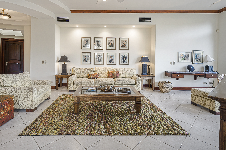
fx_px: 113
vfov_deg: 66.6
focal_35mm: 18
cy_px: 59
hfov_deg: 89.8
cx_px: 104
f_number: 8
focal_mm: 14
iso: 64
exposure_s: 1
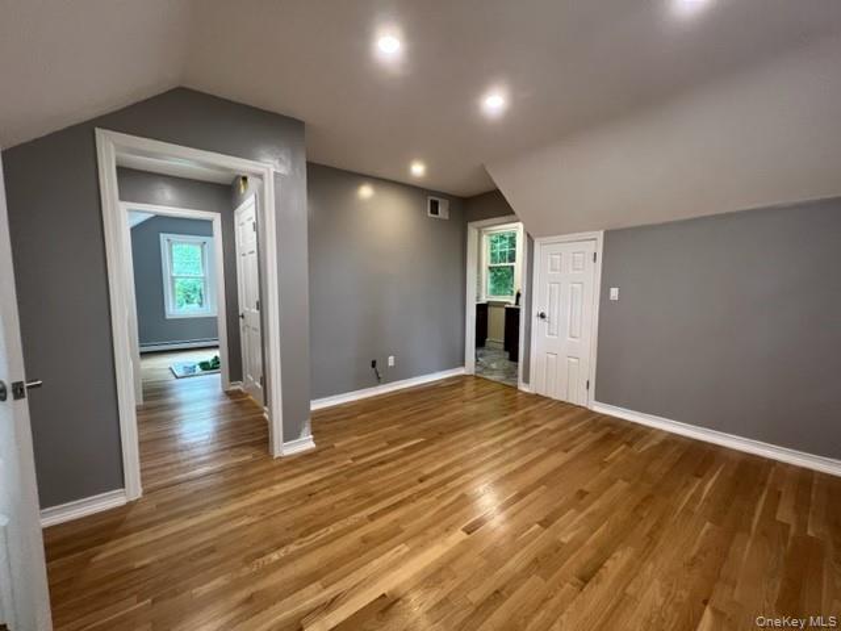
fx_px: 316
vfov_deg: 89.9
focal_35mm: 13
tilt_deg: -6.0
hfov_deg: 106.2
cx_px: 420
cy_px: 316
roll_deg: +0.3
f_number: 1.8
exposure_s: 1/60
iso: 160
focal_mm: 1.57
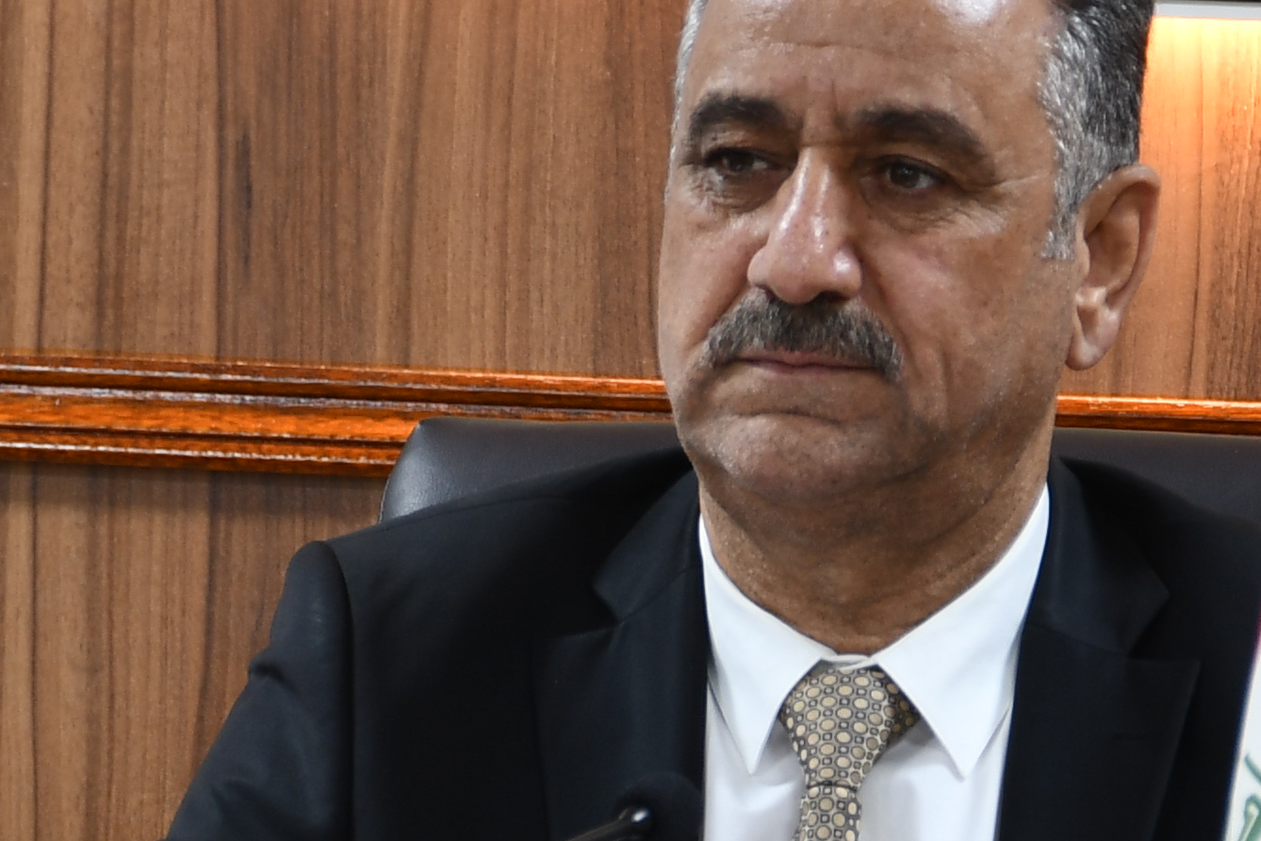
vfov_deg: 2.3
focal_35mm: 591
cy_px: 1103
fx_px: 20700
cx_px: 785
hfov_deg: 3.5
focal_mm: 95
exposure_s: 1/13
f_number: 5.3
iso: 160
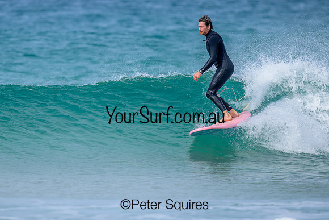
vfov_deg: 1.3
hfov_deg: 1.9
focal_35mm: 1101
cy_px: 114
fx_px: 10060
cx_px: 112
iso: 200
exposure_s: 1/1250
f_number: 6.3
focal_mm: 800
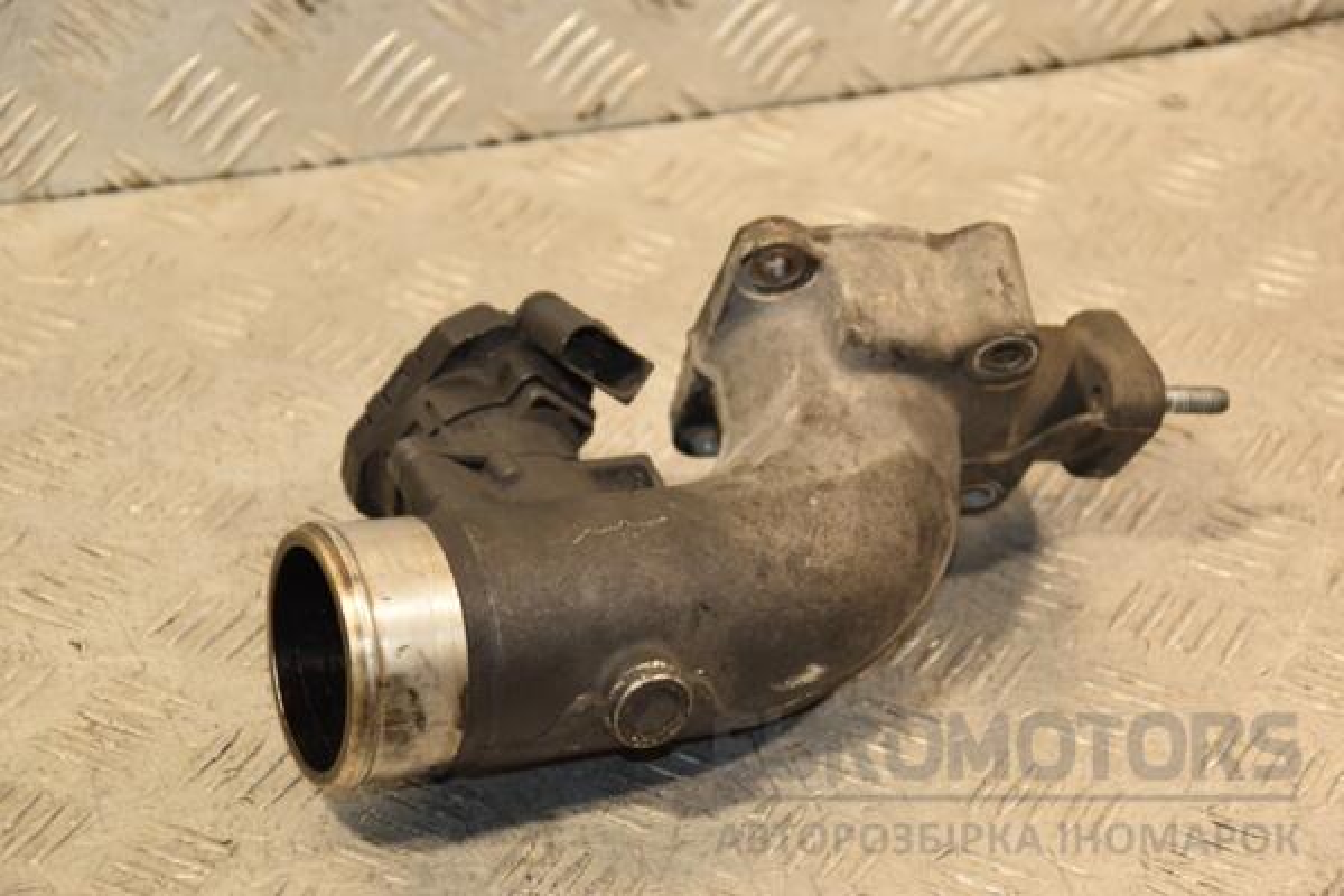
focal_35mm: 99
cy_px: 448
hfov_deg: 20.6
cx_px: 672
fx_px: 3696
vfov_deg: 13.8
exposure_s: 1/100
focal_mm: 66
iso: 800
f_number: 5.3
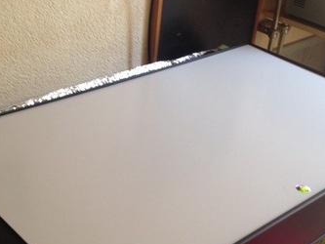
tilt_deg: -33.9
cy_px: 166
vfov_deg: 23.2
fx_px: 592
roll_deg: -5.3
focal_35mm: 63
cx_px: 159
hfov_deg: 30.7
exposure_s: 1/20
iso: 80
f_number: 2.4
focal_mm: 4.28
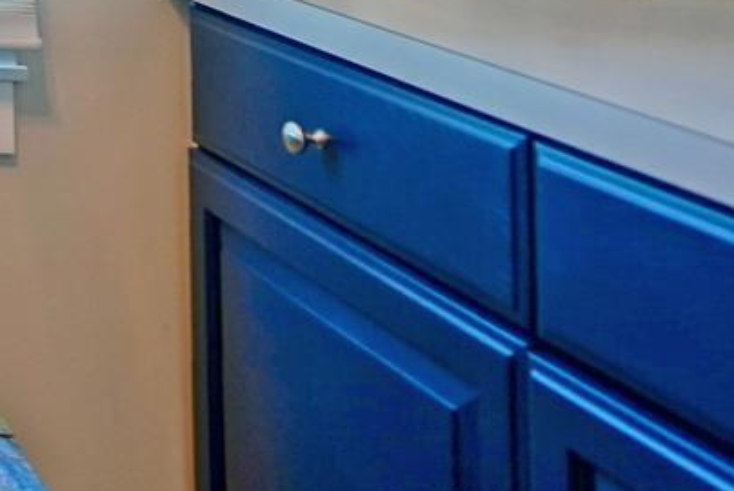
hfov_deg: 16.0
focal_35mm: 76
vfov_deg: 16.3
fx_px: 1551
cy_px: -267
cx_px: -932
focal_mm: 10
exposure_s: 1/30
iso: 250
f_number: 2.8
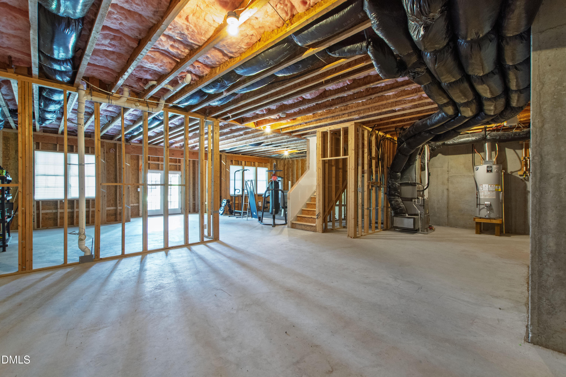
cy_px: 188
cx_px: 283
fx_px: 236
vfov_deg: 77.3
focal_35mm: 15
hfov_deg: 100.4
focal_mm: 10
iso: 640
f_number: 8
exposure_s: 1
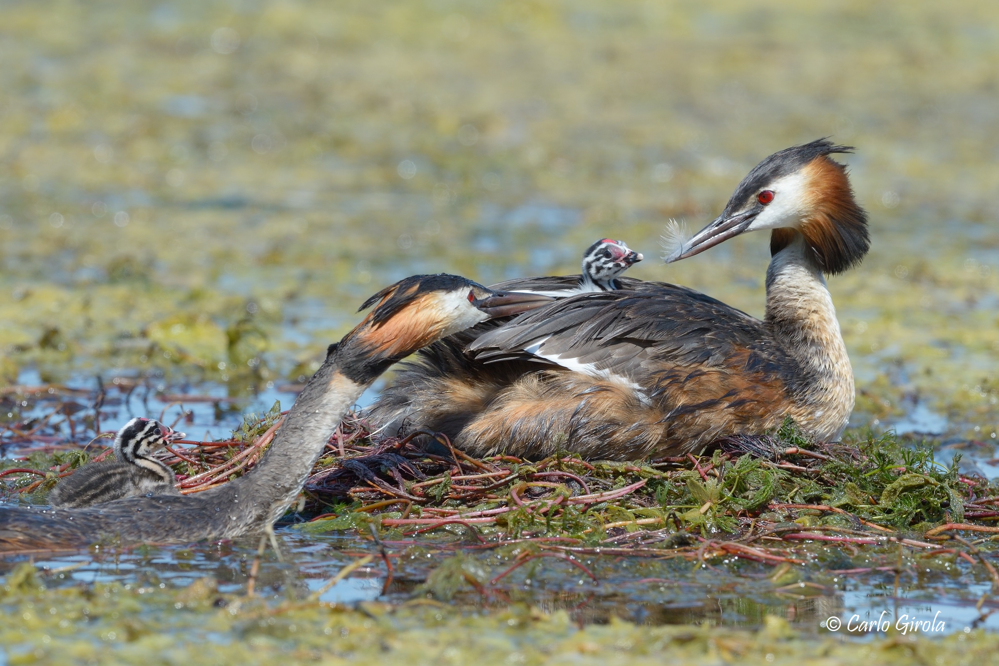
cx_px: 500
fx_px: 23586
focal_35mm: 850
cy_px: 333
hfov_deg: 2.4
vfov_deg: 1.6
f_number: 11
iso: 640
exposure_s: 1/800
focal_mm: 850
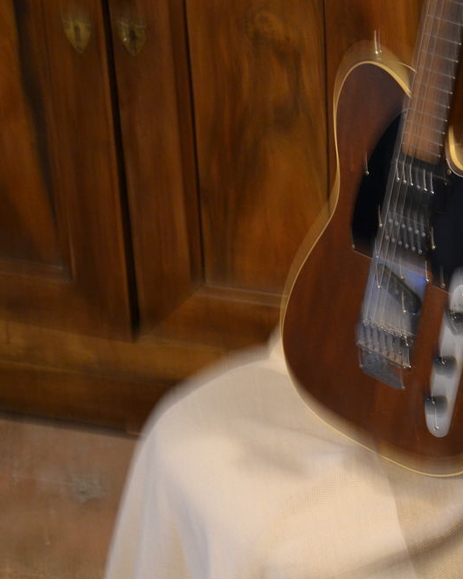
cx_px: 357
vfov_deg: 18.8
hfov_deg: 15.0
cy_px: 290
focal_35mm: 102
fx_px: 1748
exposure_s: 1/15
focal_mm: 48
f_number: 4.8
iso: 1600
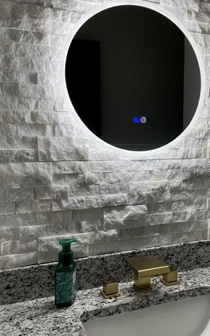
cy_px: 150
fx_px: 330
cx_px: 154
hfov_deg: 34.6
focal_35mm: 36
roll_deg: +0.1
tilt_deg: -1.2
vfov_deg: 53.9
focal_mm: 4.2
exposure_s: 1/121
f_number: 1.6
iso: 64
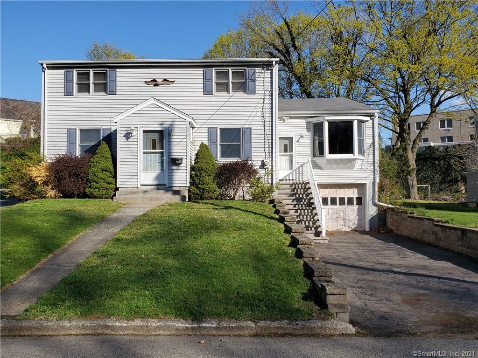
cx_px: 239
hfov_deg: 67.3
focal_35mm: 26
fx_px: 359
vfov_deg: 53.1
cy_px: 179
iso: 50
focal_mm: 4.3
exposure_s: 1/1672
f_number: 2.4
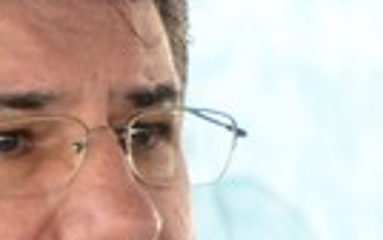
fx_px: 8525
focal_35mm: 816
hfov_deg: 2.6
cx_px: 236
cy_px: 559
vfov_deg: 1.6
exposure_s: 1/200
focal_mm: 80
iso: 800
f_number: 5
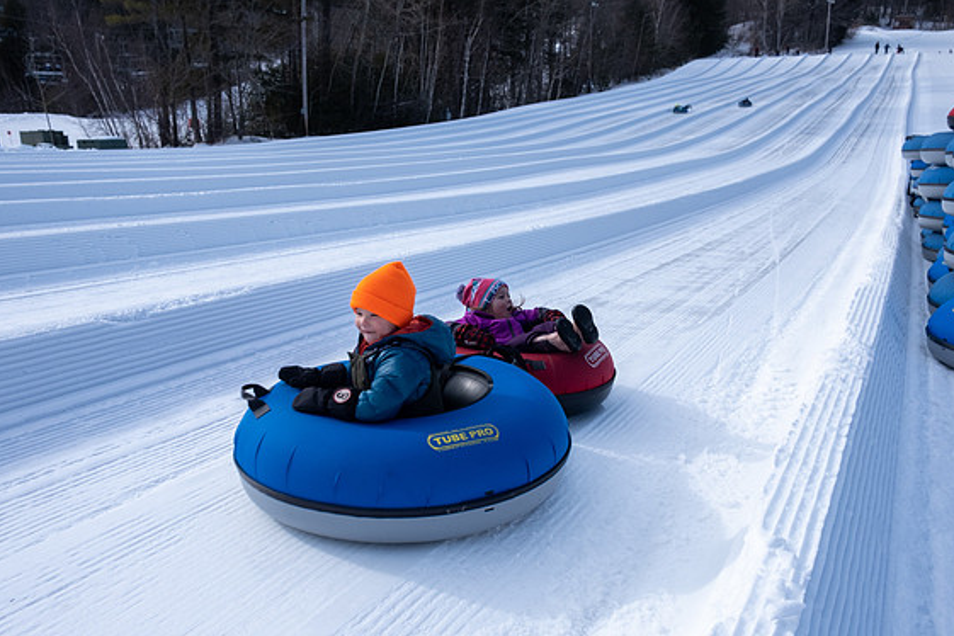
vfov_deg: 44.8
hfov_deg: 63.7
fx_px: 768
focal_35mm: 29
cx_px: 480
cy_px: 367
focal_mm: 16
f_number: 8
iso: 640
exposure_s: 1/1000
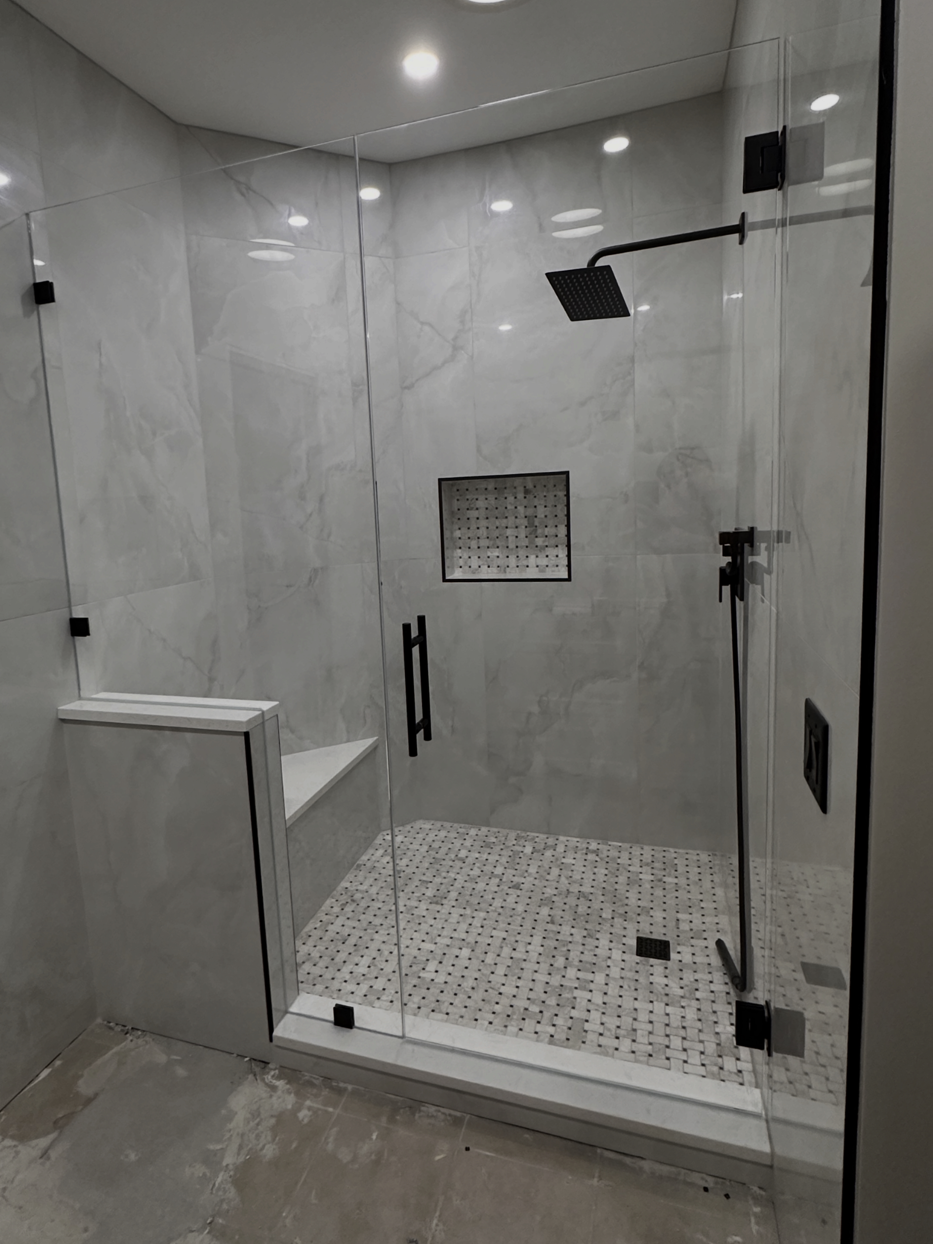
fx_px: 539
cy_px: 597
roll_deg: +2.1
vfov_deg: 98.1
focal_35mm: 15
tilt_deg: -6.5
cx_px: 436
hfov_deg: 81.6
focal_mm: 2.22
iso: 250
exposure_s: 1/120
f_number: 2.2
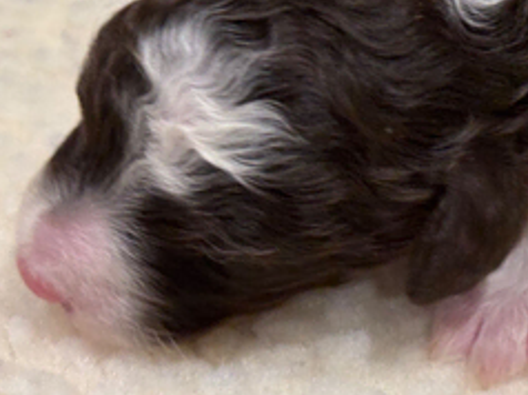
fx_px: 1448
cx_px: 427
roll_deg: -6.3
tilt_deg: -43.7
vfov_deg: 15.4
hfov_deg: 20.4
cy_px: 81
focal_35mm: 95
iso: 125
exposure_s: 1/50
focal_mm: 6.76
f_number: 1.78
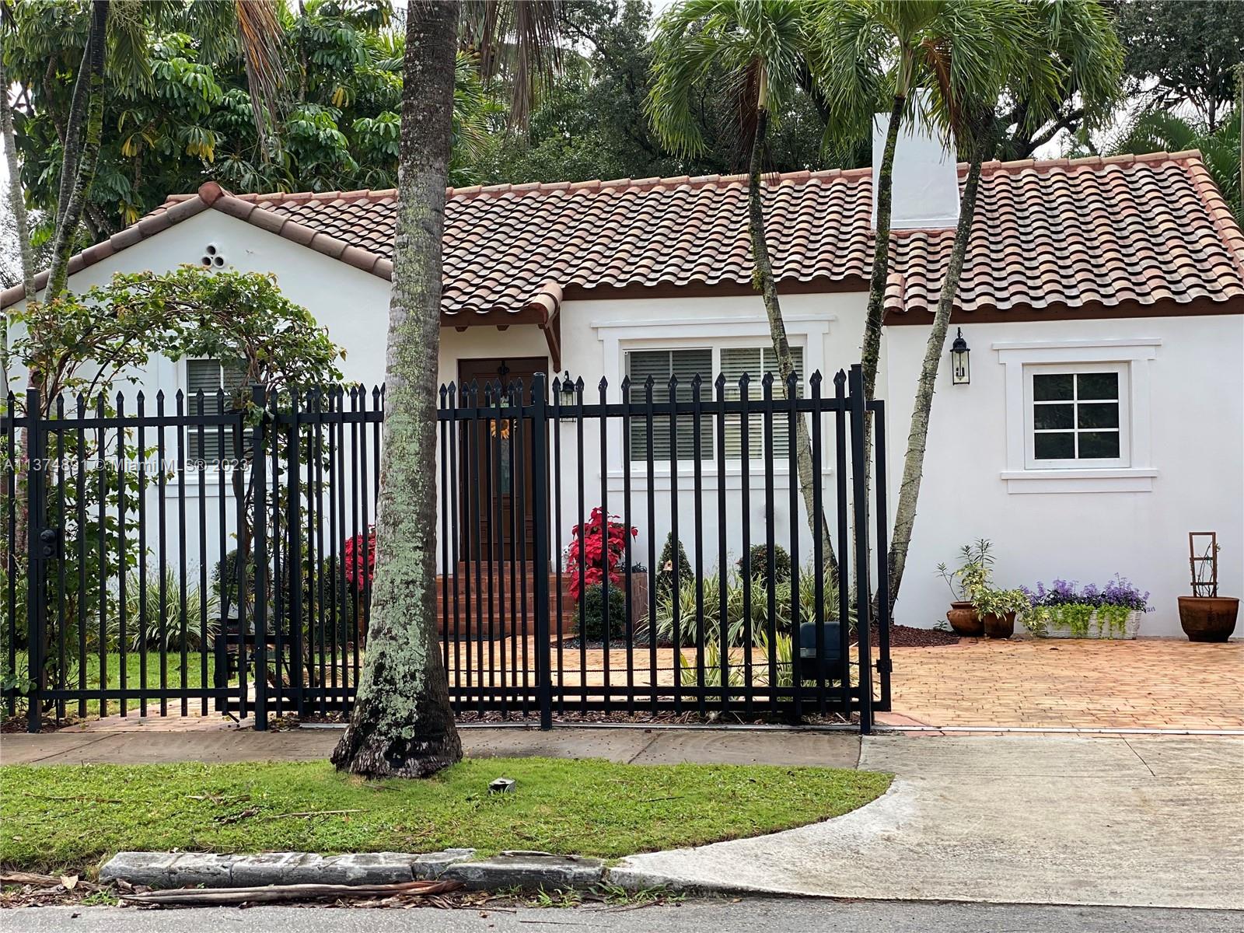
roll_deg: +0.7
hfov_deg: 36.8
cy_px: 466
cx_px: 622
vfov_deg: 28.0
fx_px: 1869
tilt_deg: +0.7
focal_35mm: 52
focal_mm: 6
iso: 20
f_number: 2
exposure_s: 1/353
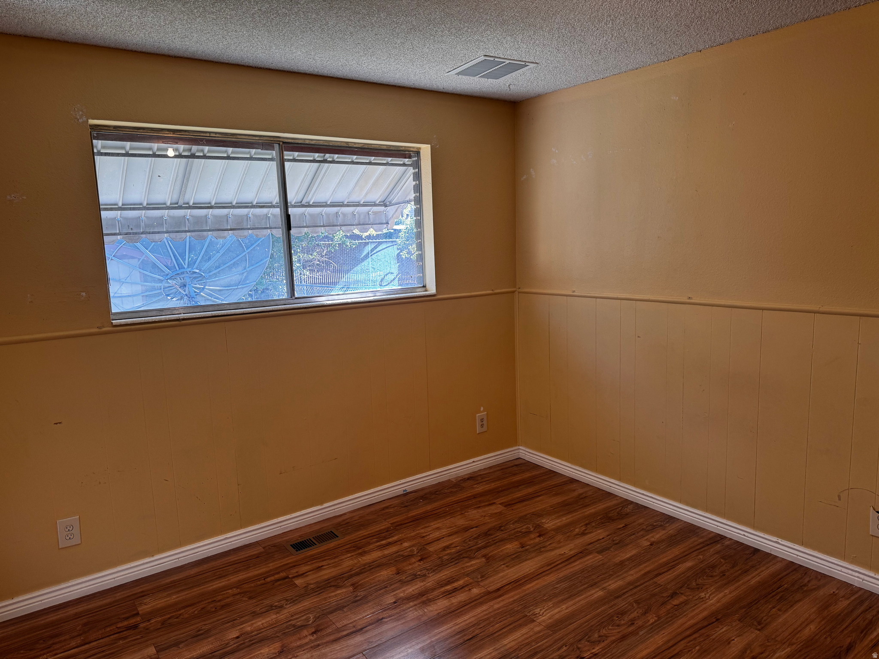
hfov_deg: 71.6
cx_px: 440
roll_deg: +1.8
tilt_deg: -8.9
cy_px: 330
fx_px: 609
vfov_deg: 56.8
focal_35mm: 24
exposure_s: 1/120
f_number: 1.78
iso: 100
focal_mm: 6.76
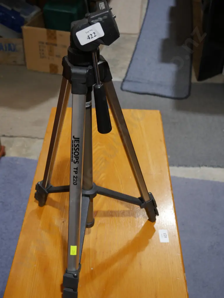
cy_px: 149
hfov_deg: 32.9
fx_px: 379
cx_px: 112
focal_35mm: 44
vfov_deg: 42.9
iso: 400
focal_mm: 22
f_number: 4.7
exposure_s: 1/60
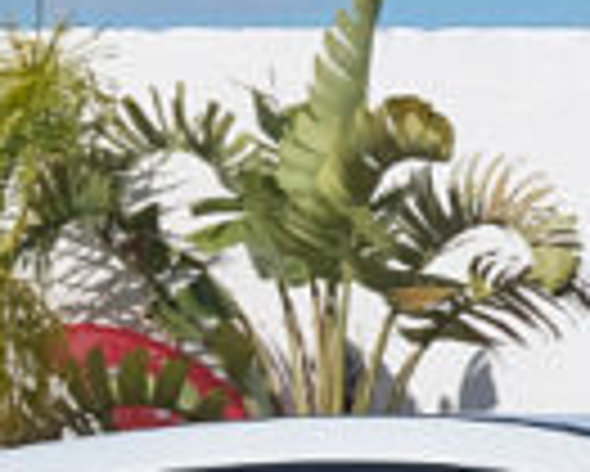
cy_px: 1149
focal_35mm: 478
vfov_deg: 3.2
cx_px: 1108
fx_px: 8353
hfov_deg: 4.0
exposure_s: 1/500
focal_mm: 43.2
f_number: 9
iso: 160
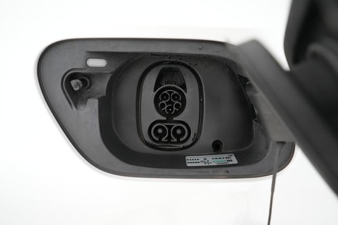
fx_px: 253
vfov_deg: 47.9
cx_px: 169
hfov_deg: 67.4
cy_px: 112
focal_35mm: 27
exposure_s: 1/250
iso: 5000
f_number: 2.8
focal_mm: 27
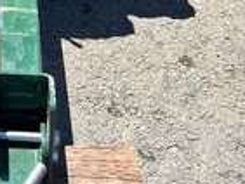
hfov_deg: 20.4
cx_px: -16
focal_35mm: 92
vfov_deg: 14.4
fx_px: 652
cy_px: -133
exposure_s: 1/2045
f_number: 1.5
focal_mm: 5.7
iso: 50
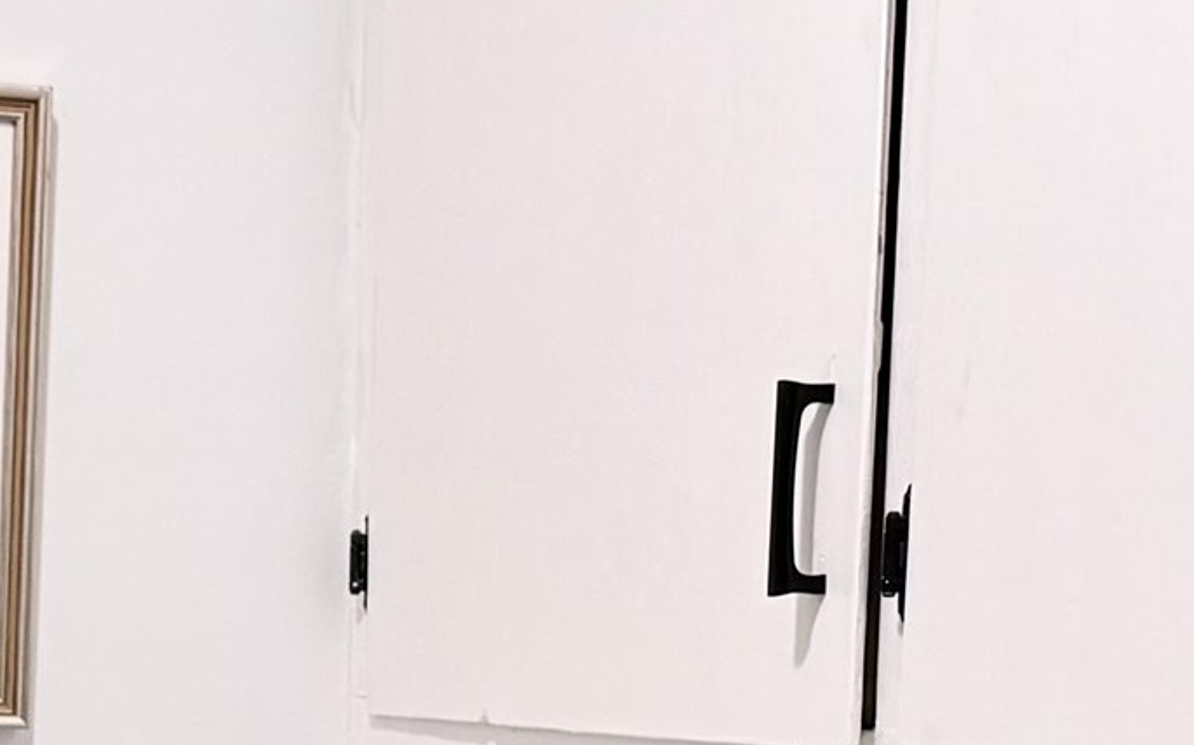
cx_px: -19
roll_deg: -1.2
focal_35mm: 114
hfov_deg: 17.8
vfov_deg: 11.1
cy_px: 1102
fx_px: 3708
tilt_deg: -7.4
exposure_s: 1/60
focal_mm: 6.76
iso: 200
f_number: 1.78
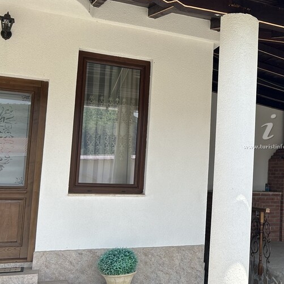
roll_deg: -1.1
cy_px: 134
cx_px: 272
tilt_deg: +5.1
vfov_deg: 36.1
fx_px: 436
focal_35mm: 47
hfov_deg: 33.5
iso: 50
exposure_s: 1/1511
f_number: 1.5
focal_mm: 5.7
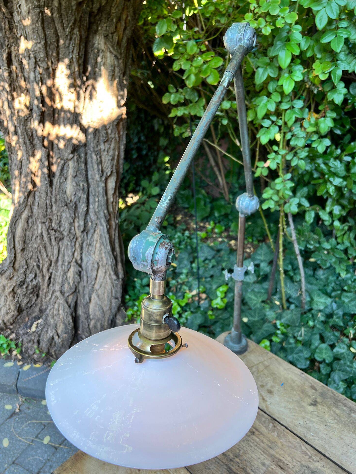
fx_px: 370
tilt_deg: -29.6
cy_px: 243
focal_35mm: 27
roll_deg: -1.6
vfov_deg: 65.3
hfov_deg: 51.3
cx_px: 172
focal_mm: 5.7
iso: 40
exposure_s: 1/100
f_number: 1.5
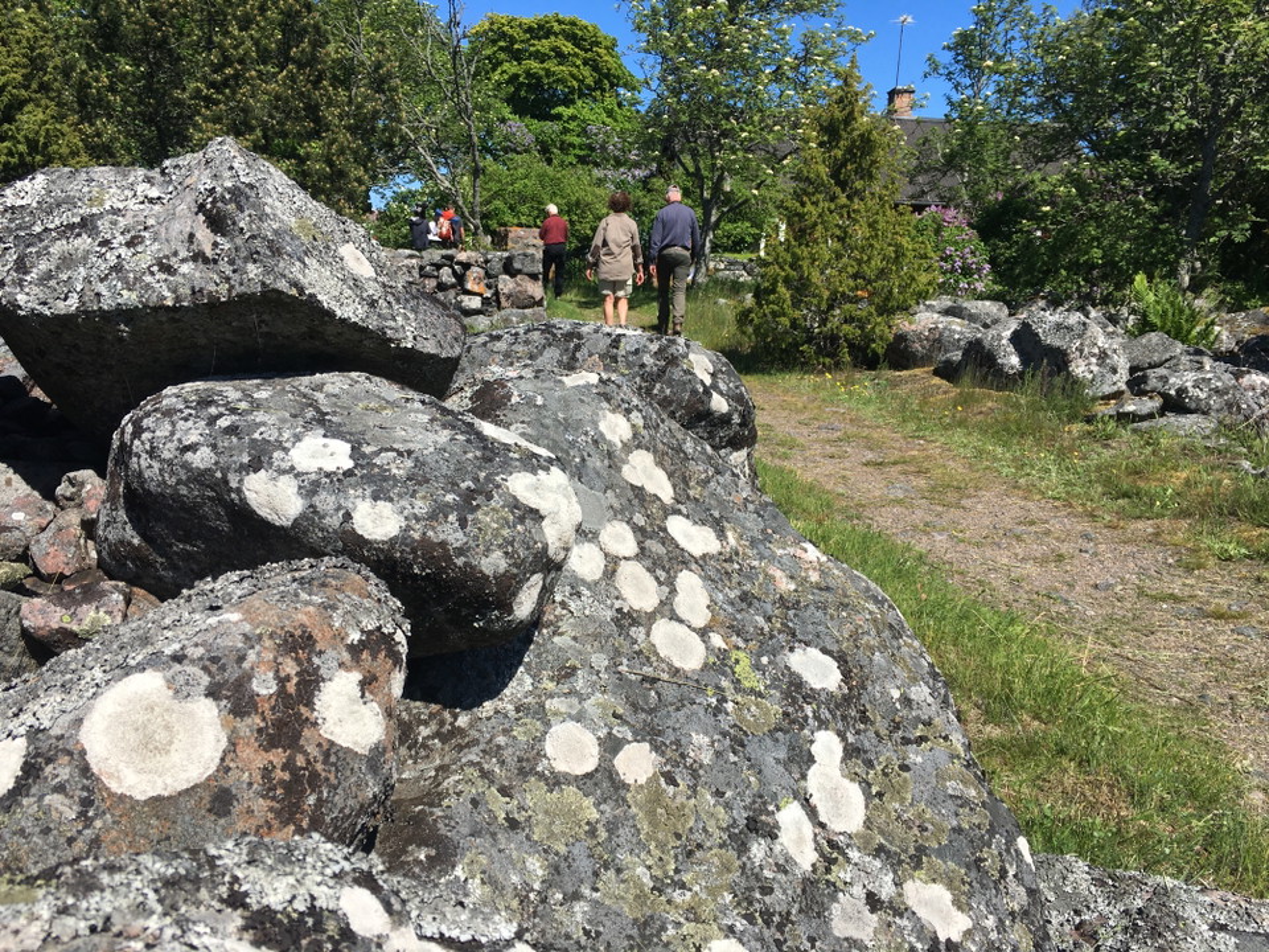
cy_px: 476
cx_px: 634
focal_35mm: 29
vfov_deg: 48.2
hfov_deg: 61.7
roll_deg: -2.8
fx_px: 1063
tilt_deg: -10.4
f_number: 2.2
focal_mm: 4.15
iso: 25
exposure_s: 1/1832
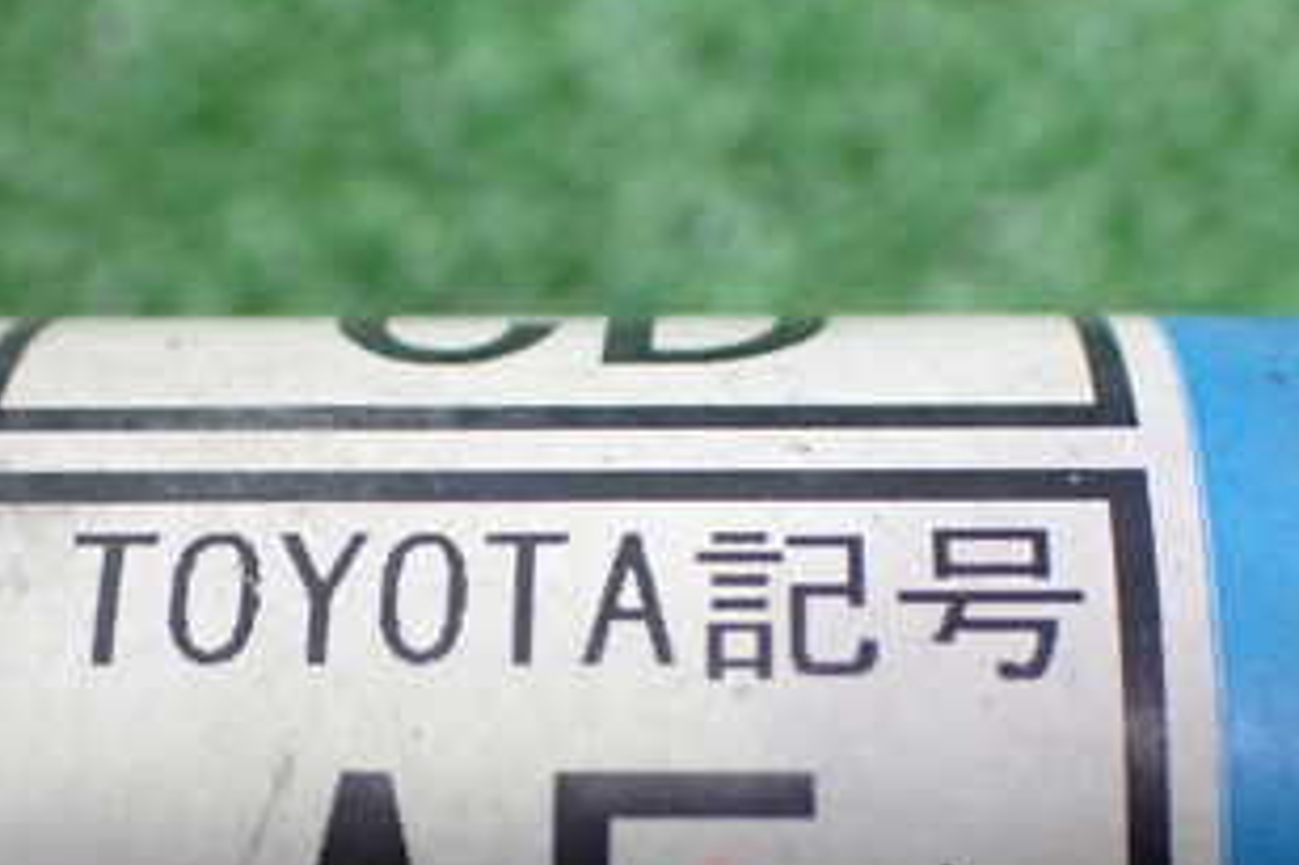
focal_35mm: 77
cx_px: 620
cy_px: 827
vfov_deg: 17.4
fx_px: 2777
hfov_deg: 26.3
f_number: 2.7
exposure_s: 1/60
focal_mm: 6.83
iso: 800
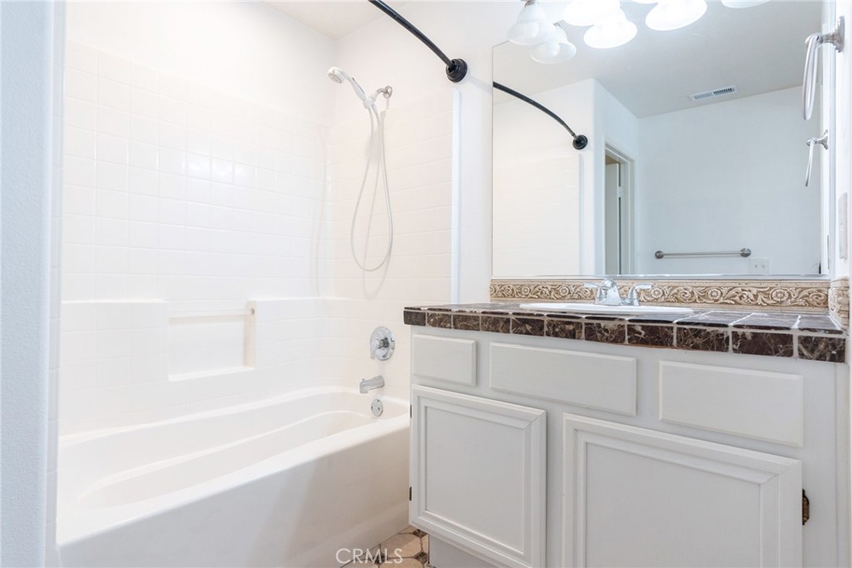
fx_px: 449
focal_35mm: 19
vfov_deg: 64.5
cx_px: 426
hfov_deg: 86.9
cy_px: 284
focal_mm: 19
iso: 125
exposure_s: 1/60
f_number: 4
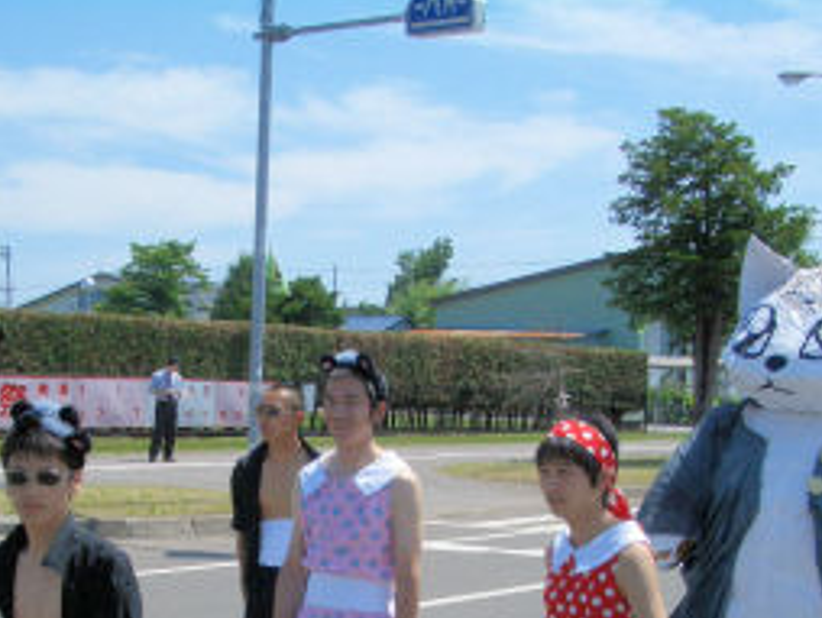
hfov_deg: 28.4
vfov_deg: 21.3
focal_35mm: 68
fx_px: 1616
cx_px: 291
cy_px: 510
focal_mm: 6.8
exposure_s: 1/800
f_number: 4.6
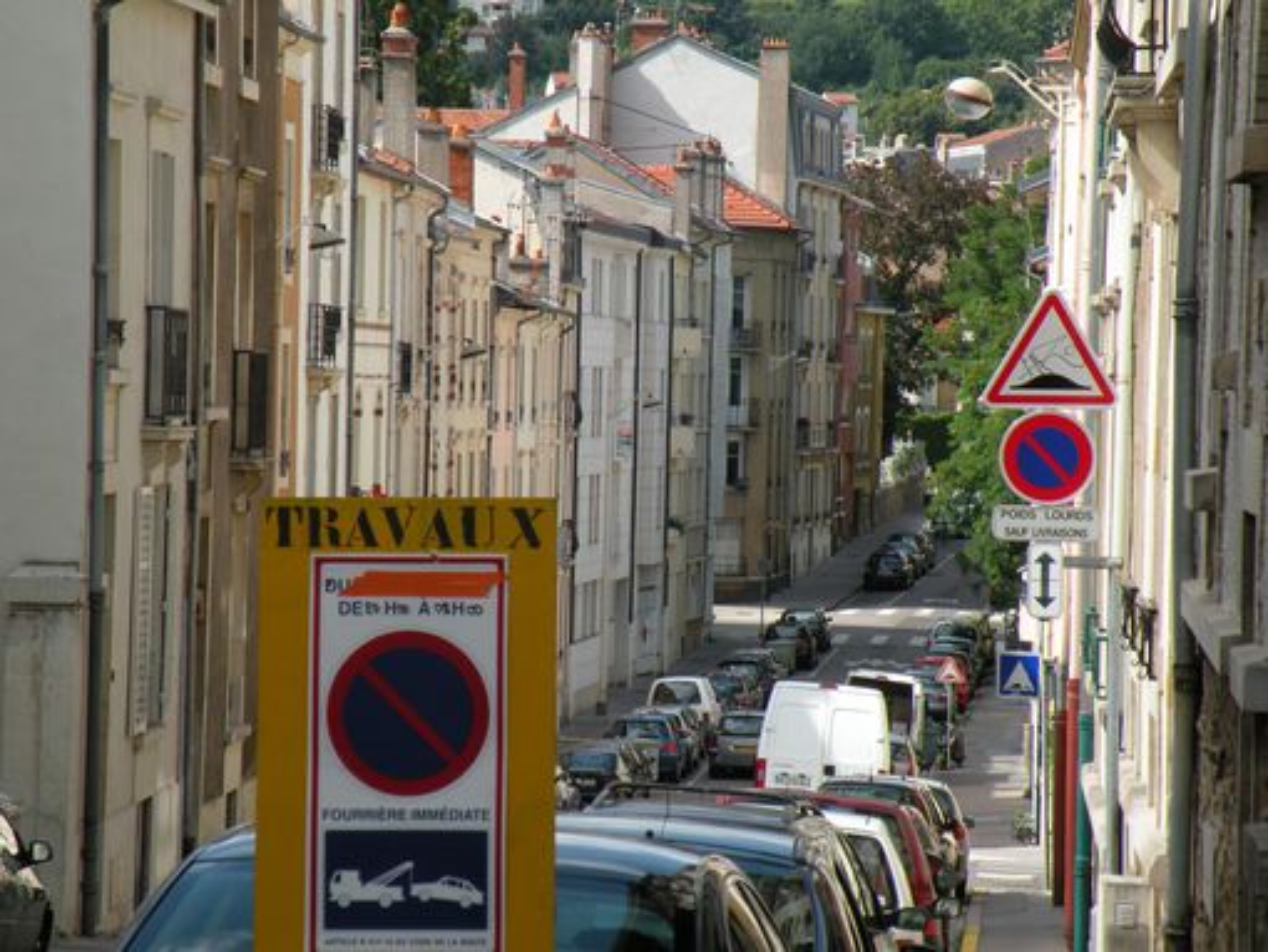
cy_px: 476
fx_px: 6230
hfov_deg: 11.6
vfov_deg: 8.7
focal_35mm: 170
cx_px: 634
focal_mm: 30.1
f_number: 6.3
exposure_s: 1/218
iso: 64
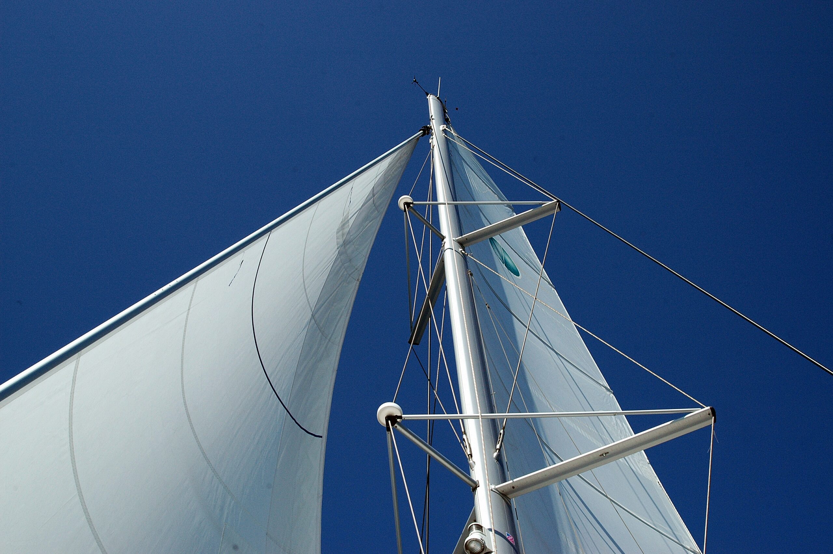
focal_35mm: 42
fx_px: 971
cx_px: 416
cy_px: 277
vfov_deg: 31.8
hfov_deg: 46.4
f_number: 13
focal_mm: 28
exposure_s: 1/640
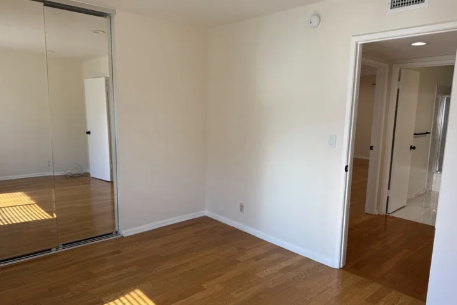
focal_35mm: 26
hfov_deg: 69.4
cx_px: 228
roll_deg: -1.5
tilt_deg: -8.0
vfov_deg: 49.5
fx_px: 330
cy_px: 160
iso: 80
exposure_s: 1/299
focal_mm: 6.76
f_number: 1.78
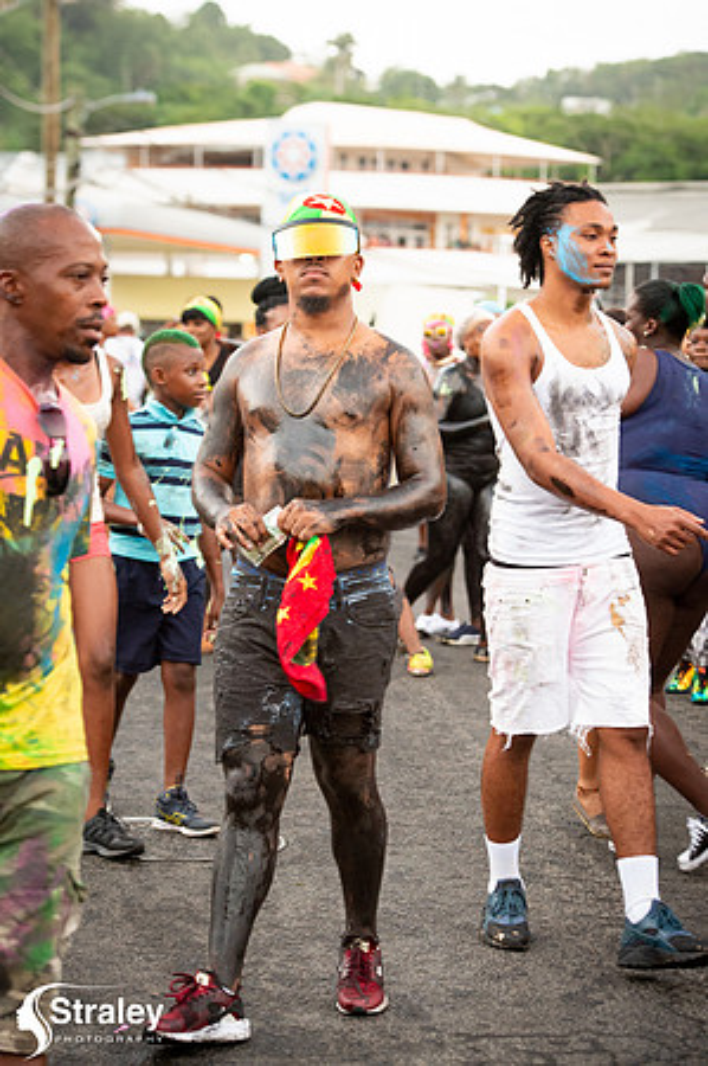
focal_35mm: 95
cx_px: 354
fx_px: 2809
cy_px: 533
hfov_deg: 14.4
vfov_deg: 21.5
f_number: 5
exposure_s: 1/160
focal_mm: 95
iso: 9000
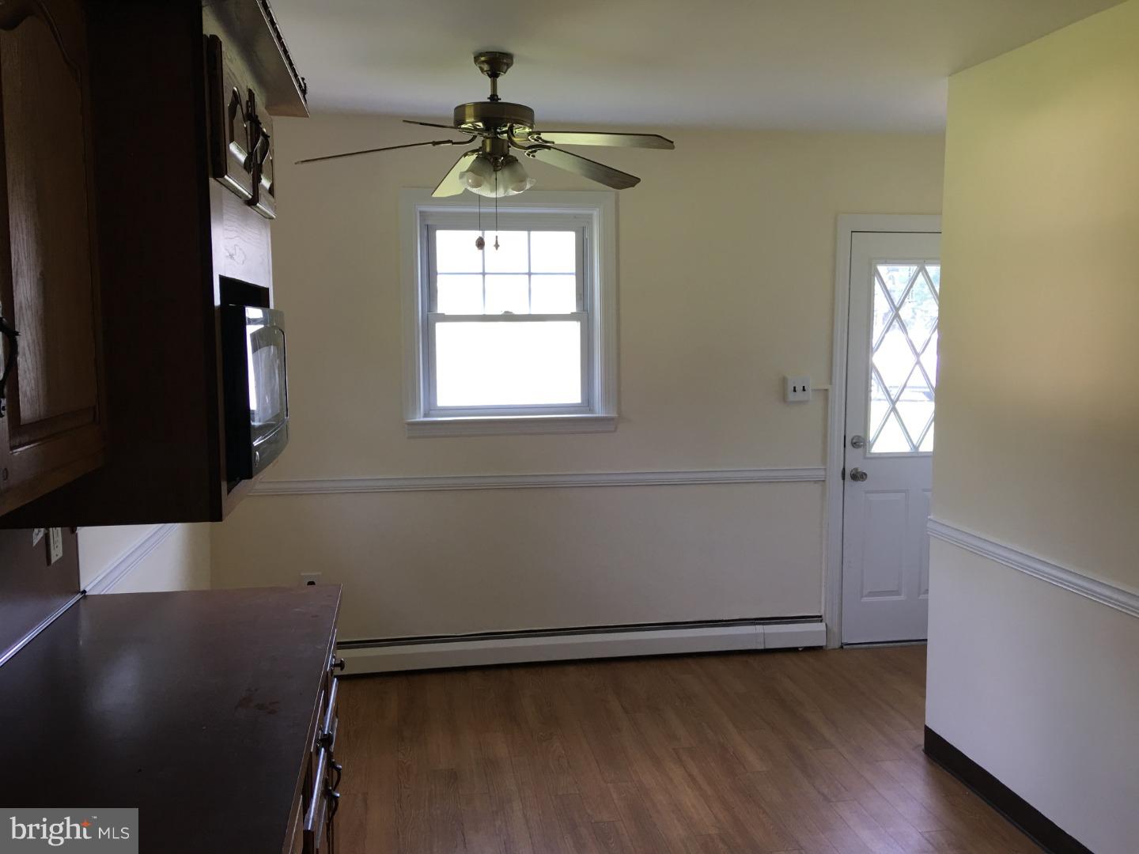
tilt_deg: -4.9
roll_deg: -0.7
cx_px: 570
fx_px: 954
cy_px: 427
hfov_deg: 61.7
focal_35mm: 29
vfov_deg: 48.2
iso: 25
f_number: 2.2
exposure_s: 1/15
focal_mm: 4.15
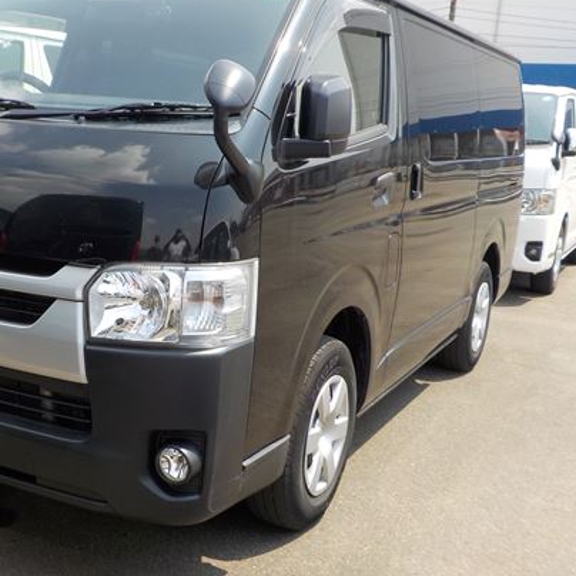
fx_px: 791
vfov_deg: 40.0
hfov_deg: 39.2
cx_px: 160
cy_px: 258
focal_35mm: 42
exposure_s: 1/640
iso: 125
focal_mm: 4.1
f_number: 3.3
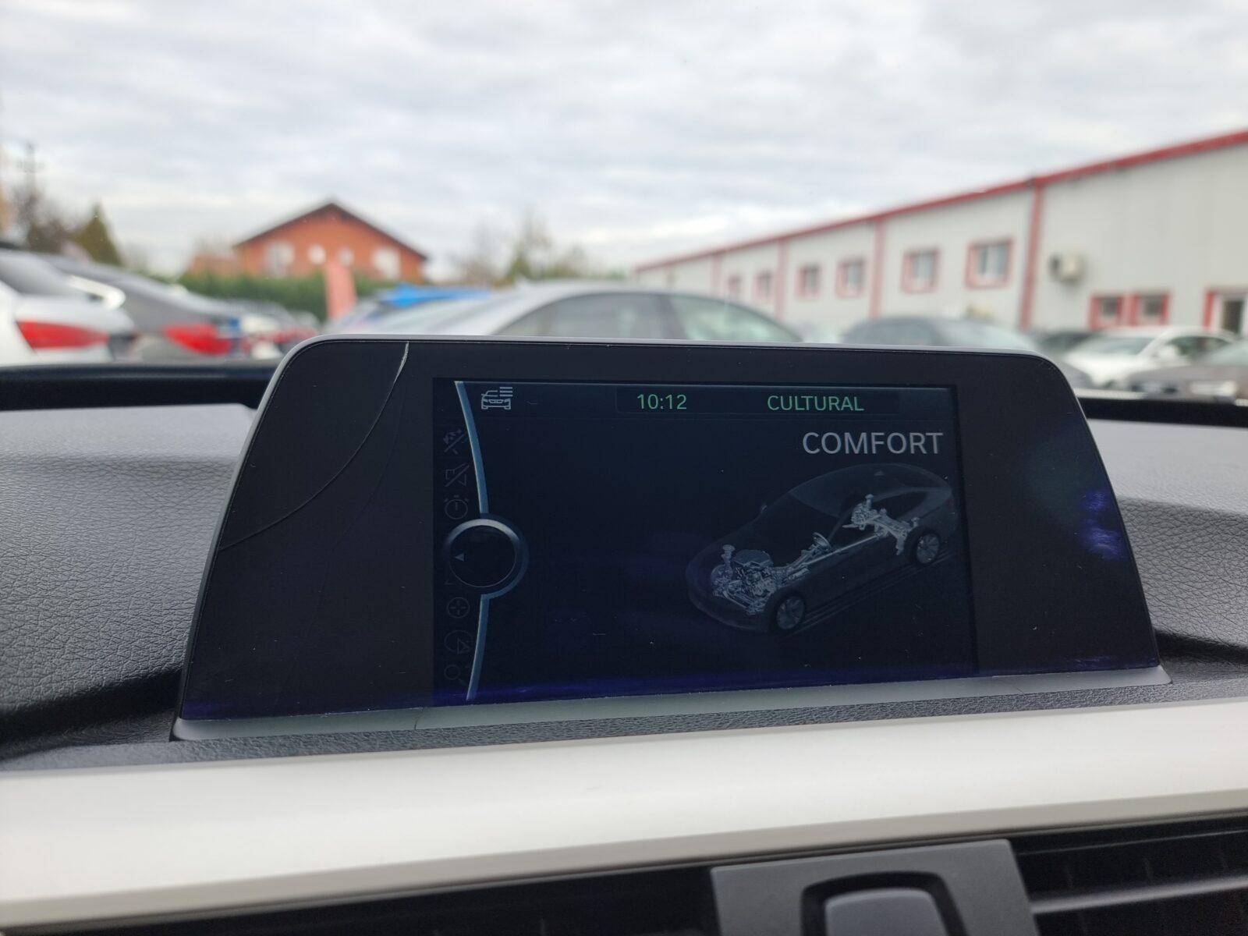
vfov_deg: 56.8
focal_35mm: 24
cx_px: 624
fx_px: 865
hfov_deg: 71.6
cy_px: 468
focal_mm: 6.7
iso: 50
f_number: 1.8
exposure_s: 1/100
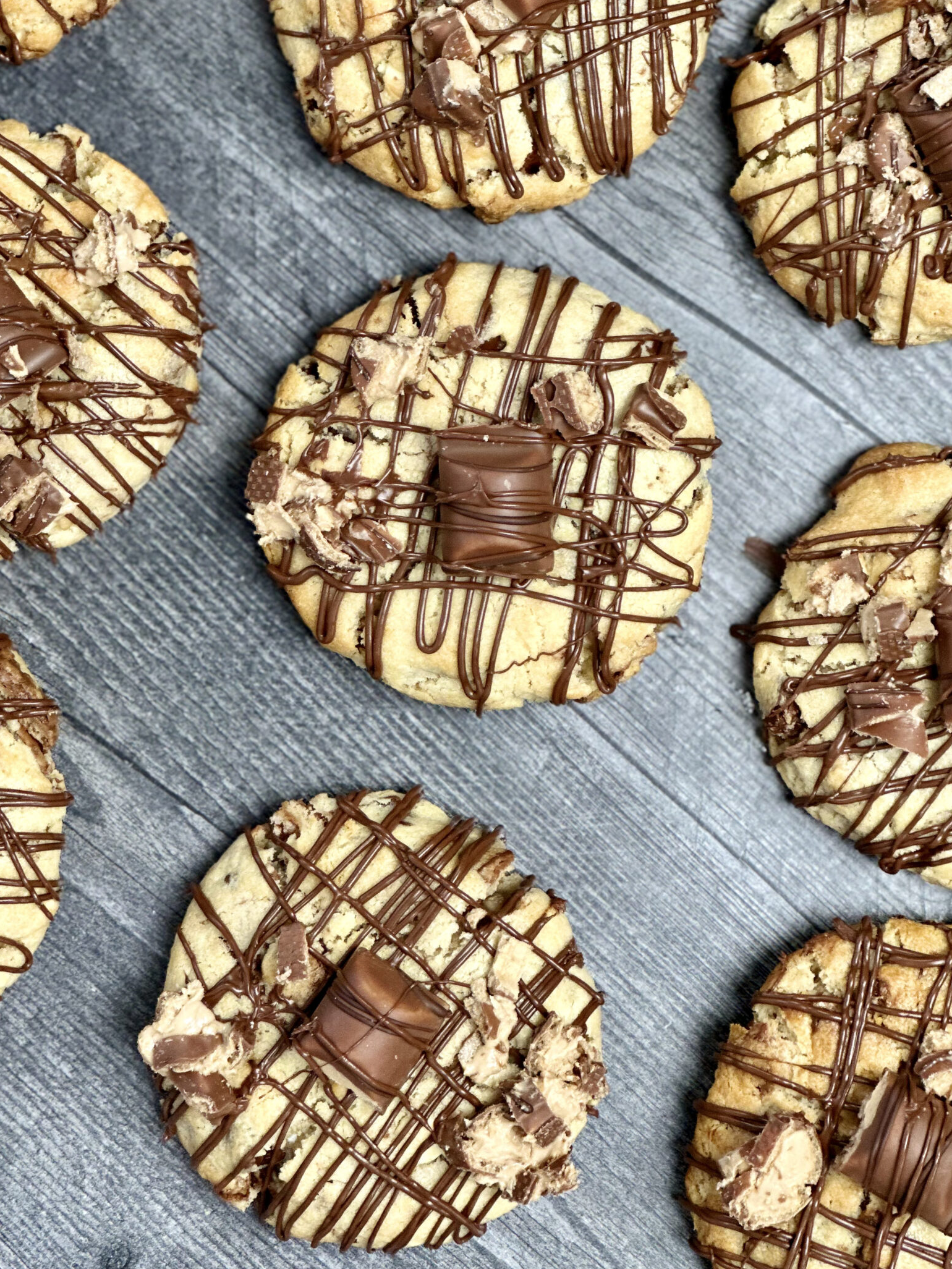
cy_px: 486
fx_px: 3520
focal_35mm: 96
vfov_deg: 20.4
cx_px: 443
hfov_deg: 15.4
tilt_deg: -86.3
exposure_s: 1/40
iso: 160
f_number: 2.8
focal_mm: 9
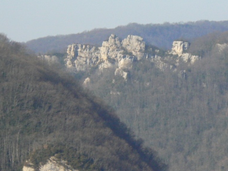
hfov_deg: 3.9
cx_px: 132
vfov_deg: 2.9
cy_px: 73
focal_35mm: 506
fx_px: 3335
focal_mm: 72
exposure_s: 1/1300
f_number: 8
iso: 400
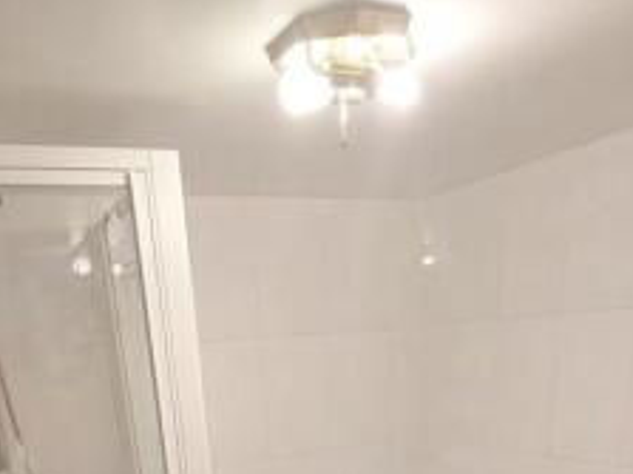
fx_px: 621
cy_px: 612
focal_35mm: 34
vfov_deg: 32.1
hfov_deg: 53.9
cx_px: 280
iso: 160
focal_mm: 1.74
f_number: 2.2
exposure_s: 1/50
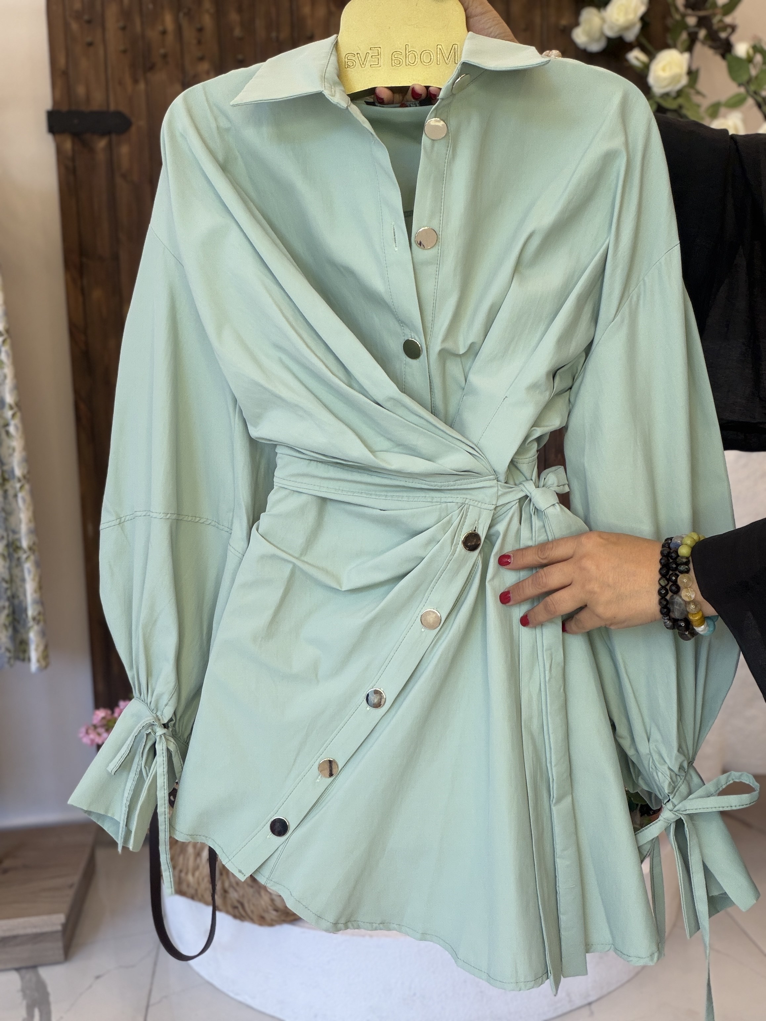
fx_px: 885
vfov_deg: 60.0
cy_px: 510
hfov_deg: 46.8
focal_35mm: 30
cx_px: 383
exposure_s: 1/121
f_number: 1.9
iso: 50
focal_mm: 2.71
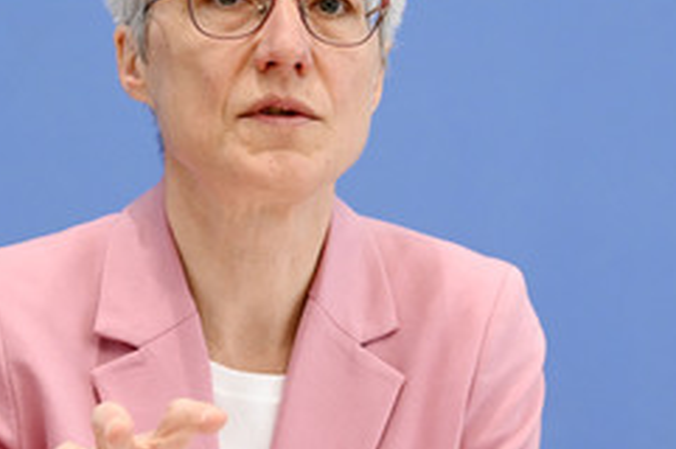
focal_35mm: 217
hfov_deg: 9.5
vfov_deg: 6.3
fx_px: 4069
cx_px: 273
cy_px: 177
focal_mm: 116
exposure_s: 1/500
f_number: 5.6
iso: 3200
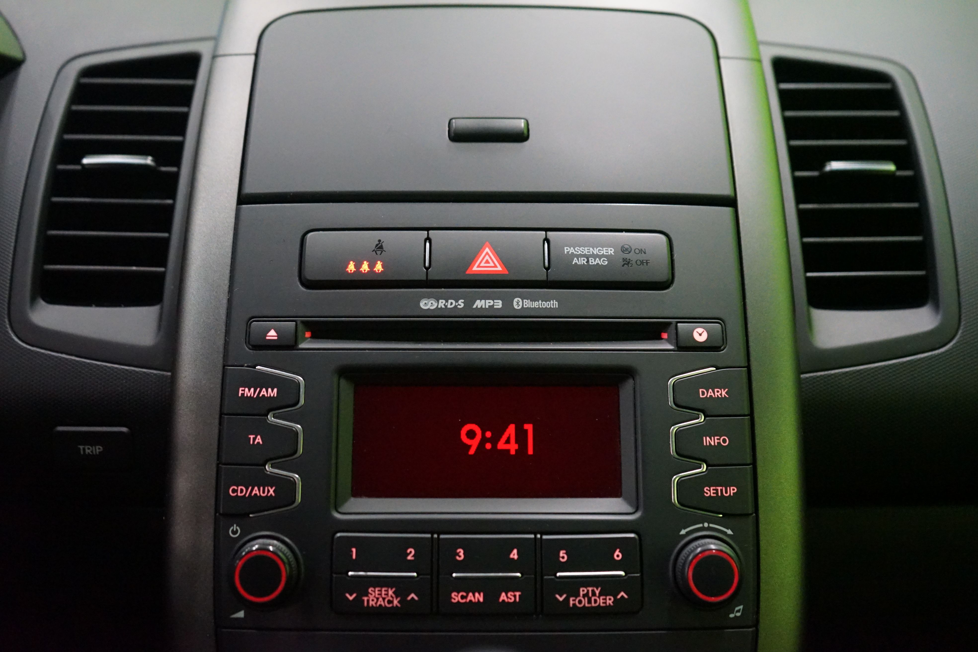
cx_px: 489
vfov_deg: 34.2
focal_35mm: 39
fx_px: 1059
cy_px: 326
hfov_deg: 49.6
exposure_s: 1/30
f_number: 4
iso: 6400
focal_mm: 39
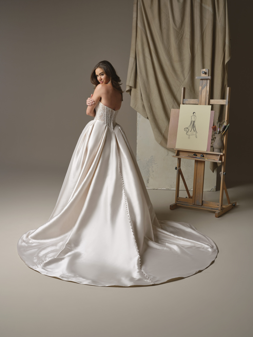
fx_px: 439
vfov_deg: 42.1
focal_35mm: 45
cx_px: 126
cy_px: 168
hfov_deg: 32.2
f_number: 10
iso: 500
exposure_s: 1/125
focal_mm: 56.3
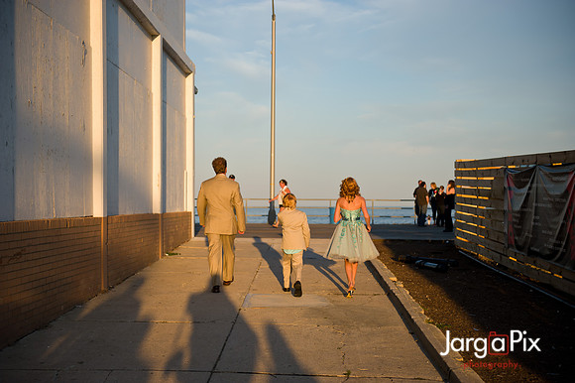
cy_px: 192
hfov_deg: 36.3
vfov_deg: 24.6
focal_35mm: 55
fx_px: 878
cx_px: 288
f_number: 3.2
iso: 200
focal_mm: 55
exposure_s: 1/2000
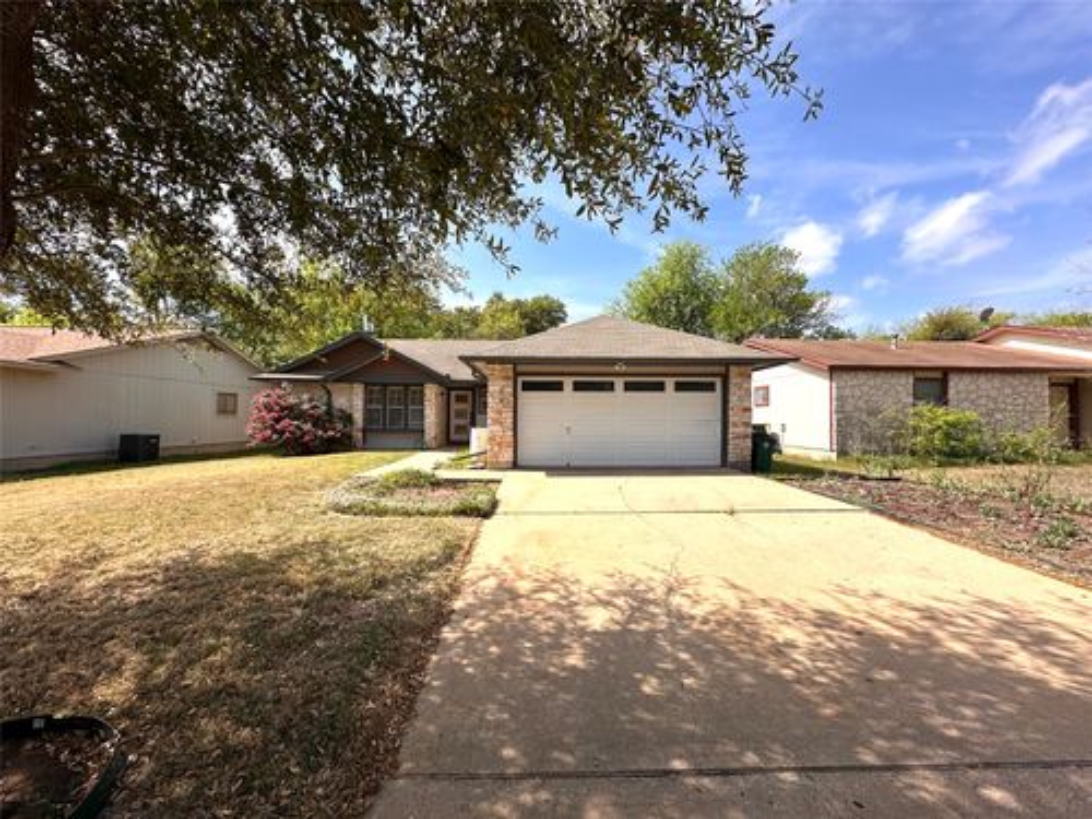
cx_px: 546
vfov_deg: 85.7
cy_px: 410
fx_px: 442
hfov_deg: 102.1
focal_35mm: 14
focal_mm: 2.22
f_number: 2.2
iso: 50
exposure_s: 1/1984
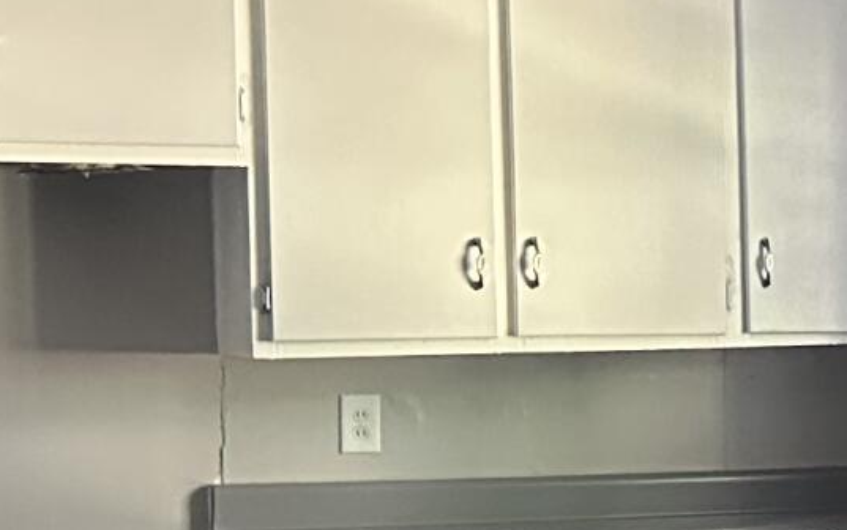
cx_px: 1502
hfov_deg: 13.3
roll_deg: -0.5
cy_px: 446
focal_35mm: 142
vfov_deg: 9.2
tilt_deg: -0.7
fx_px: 3279
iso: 1000
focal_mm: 6.86
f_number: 1.78
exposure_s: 1/52
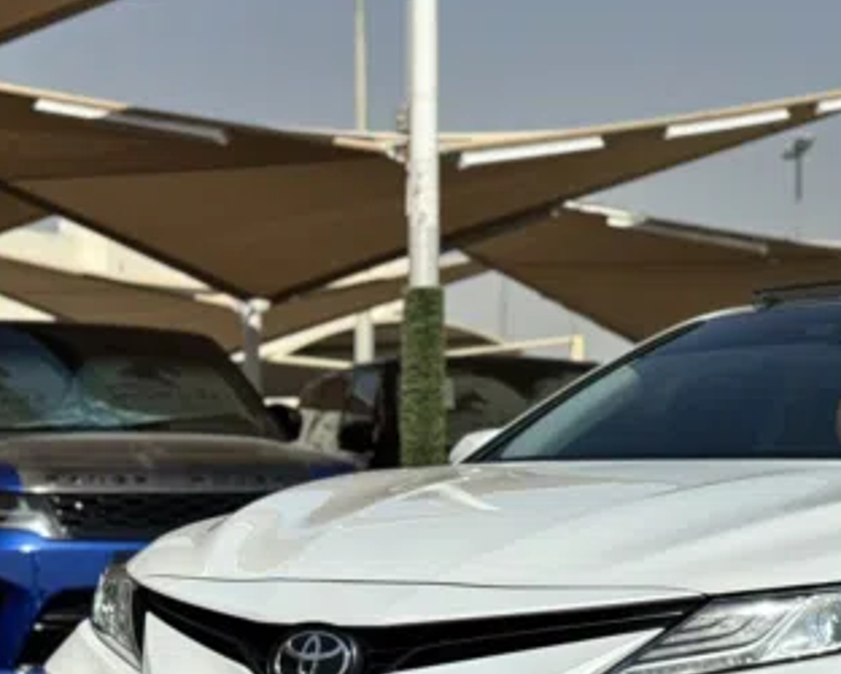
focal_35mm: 96
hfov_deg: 19.6
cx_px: 763
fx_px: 2391
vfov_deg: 16.0
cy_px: 421
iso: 80
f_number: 1.78
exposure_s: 1/15385
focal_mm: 6.76
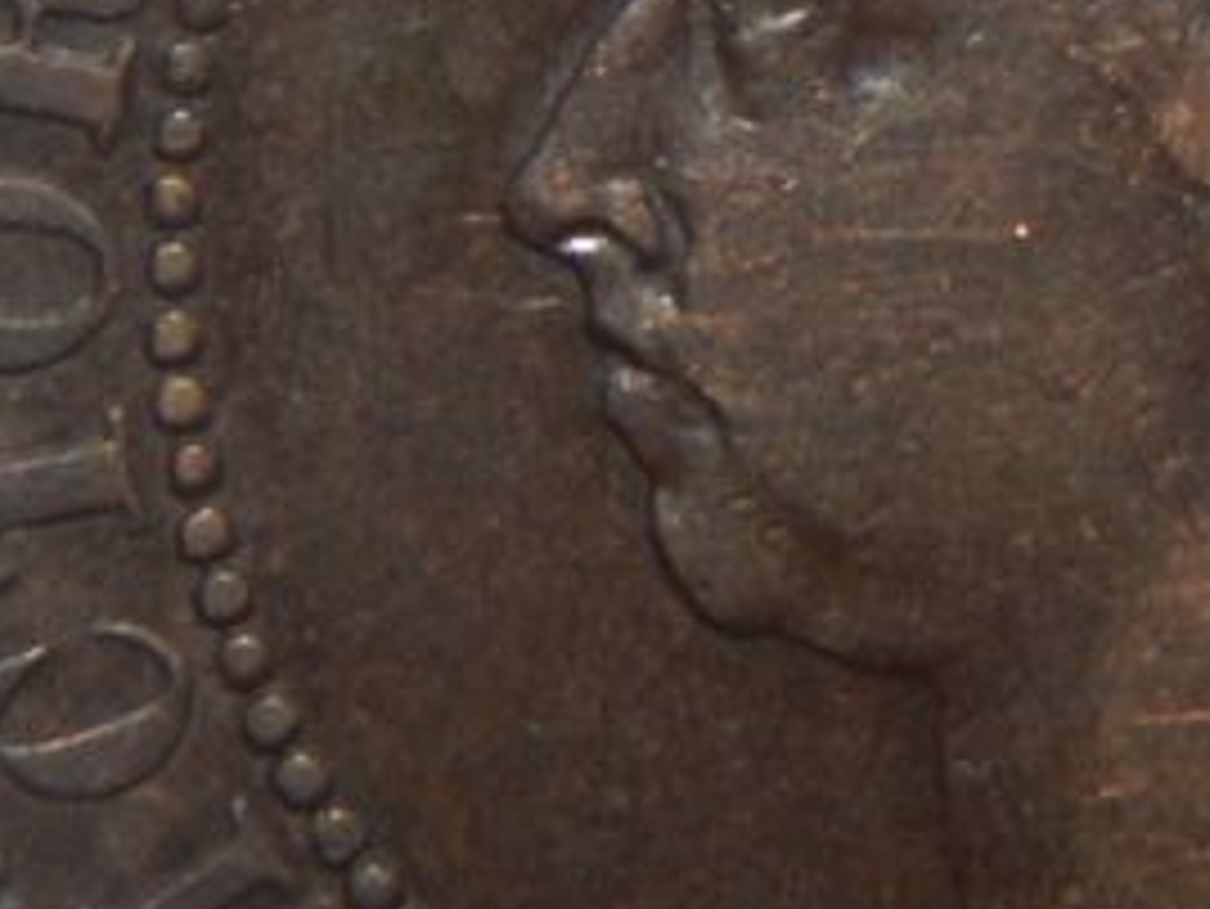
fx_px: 17450
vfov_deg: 3.0
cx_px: 1291
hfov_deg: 4.0
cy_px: 364
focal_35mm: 499
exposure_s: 1/30
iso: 200
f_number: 9.6
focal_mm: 23.4
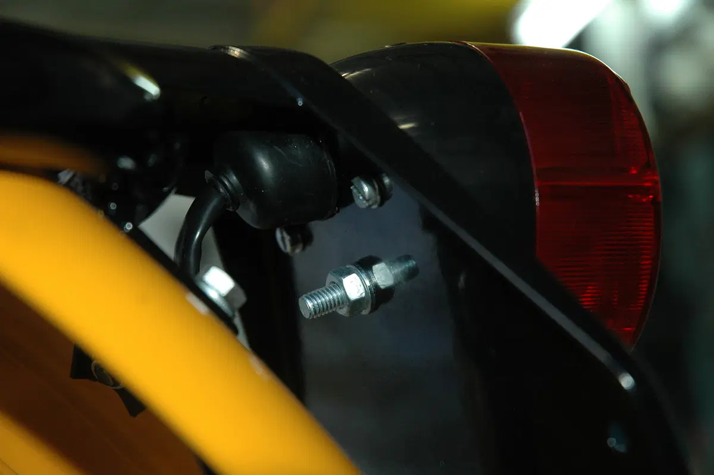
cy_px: 238
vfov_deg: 14.0
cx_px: 357
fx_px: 1932
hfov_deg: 20.9
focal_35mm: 98
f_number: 4.5
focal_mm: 65
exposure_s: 1/60
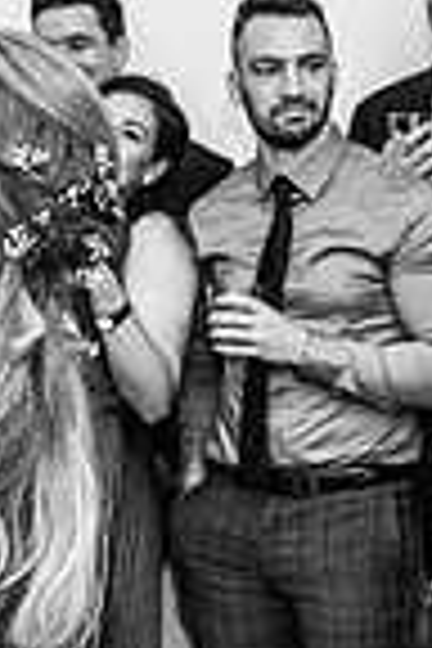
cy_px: 326
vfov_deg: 21.0
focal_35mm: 97
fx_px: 1746
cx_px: -202
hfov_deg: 13.4
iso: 2500
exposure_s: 1/125
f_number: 2.8
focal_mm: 24
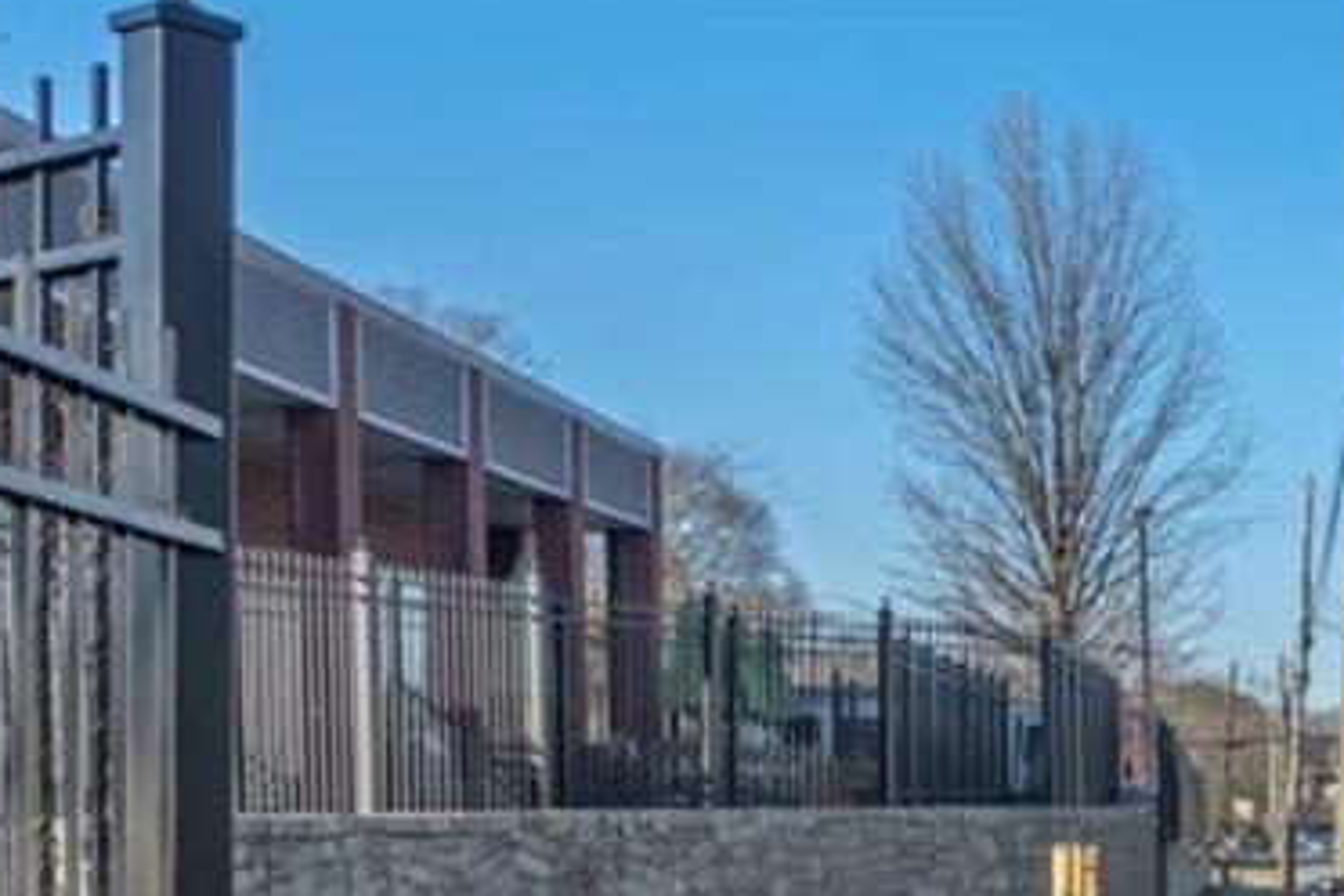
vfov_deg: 20.3
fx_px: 2464
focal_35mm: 66
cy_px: 744
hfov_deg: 25.6
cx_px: 1803
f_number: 9
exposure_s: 1/60
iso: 100
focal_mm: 16
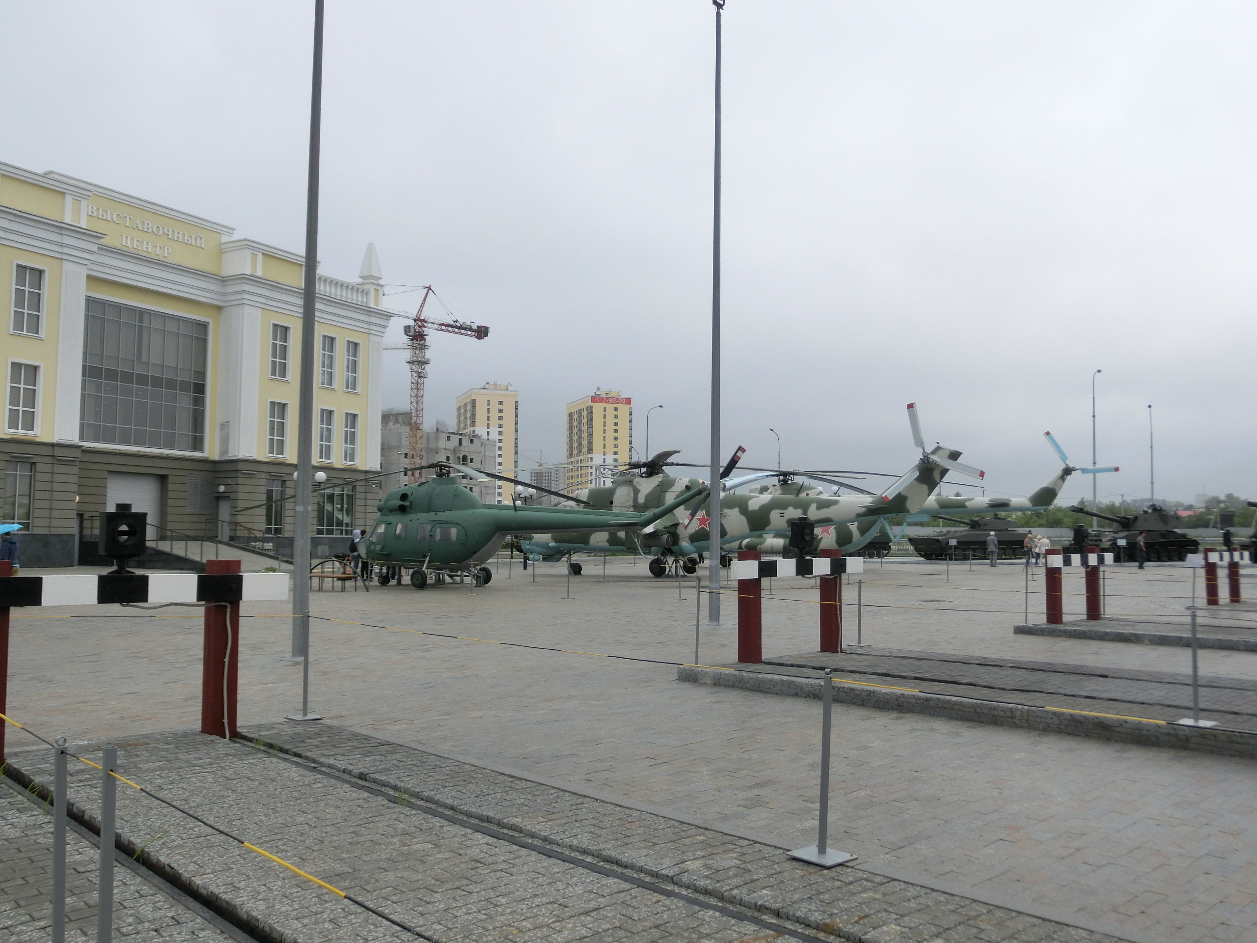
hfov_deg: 60.0
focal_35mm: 30
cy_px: 472
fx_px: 1089
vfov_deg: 46.8
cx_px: 628
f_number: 3.5
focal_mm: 5.36
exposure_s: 1/640
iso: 80
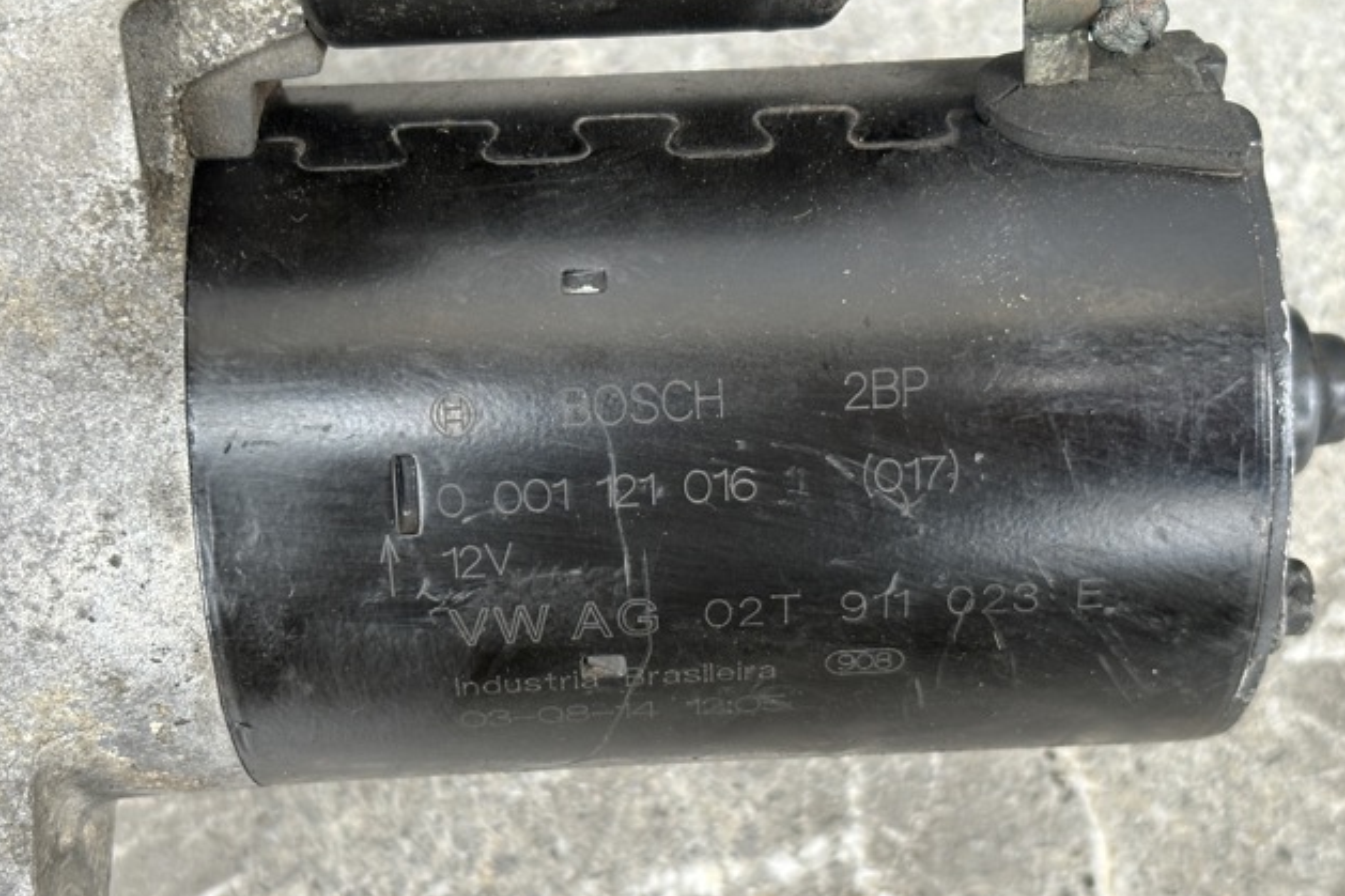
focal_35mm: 55
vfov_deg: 24.6
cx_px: 671
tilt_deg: -69.2
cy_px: 482
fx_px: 2054
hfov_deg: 36.3
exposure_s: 1/60
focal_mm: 5.96
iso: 100
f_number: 1.6
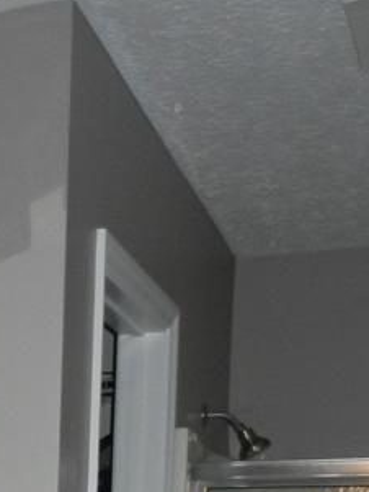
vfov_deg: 19.5
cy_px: 773
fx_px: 1207
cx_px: -100
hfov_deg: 16.5
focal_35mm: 85
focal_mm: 4.5
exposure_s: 1/30
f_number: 3.5
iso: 200
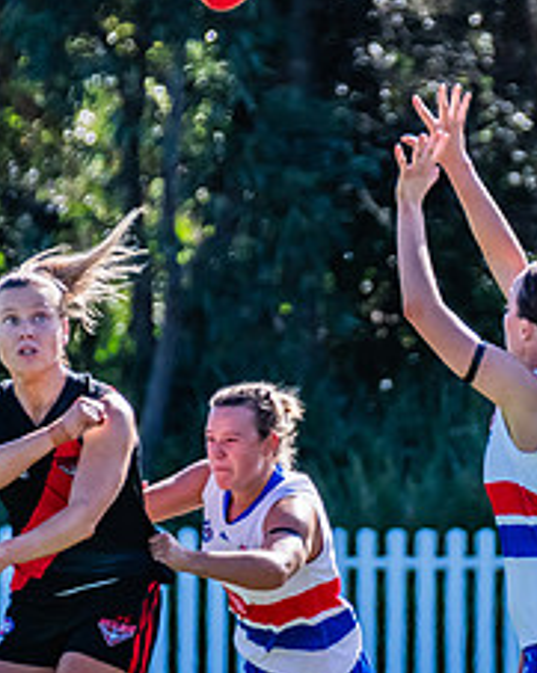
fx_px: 24883
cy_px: 631
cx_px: 218
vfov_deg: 1.6
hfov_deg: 1.2
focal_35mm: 1250
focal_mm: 360
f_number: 9
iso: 800
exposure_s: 1/1250
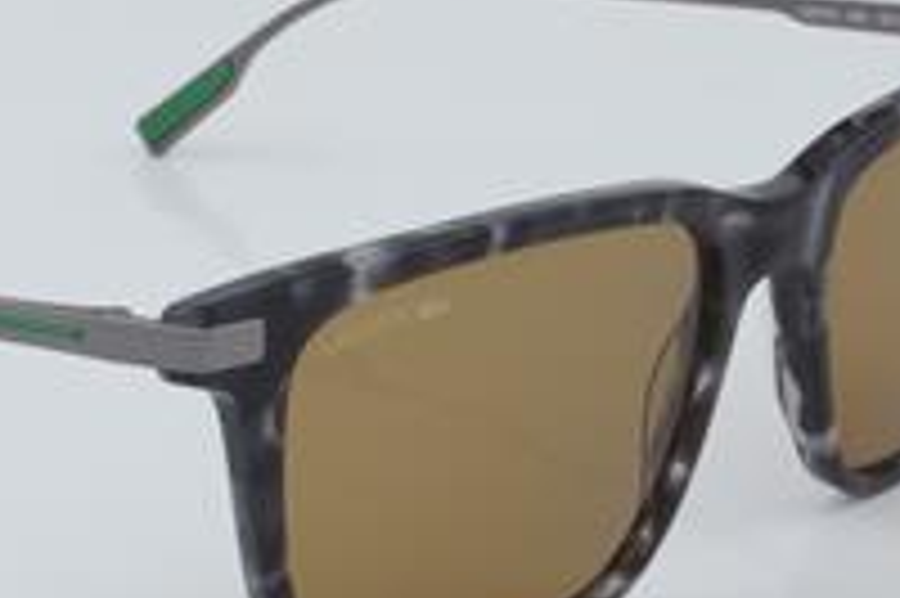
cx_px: 270
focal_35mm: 150
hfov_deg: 13.7
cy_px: 378
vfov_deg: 9.1
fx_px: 3747
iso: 100
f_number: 32
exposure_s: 1/4
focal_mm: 50
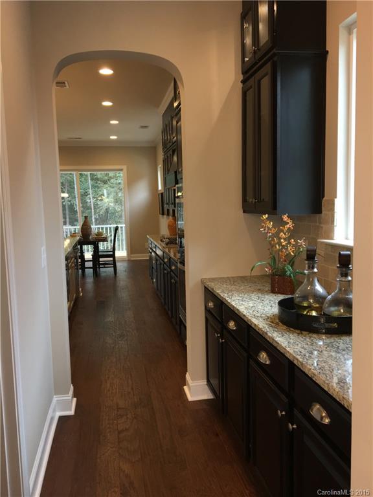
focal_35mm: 29
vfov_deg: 61.7
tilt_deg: -5.9
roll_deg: +2.4
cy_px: 248
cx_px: 186
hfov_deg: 48.2
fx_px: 417
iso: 50
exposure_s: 1/30
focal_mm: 4.15
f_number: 2.2
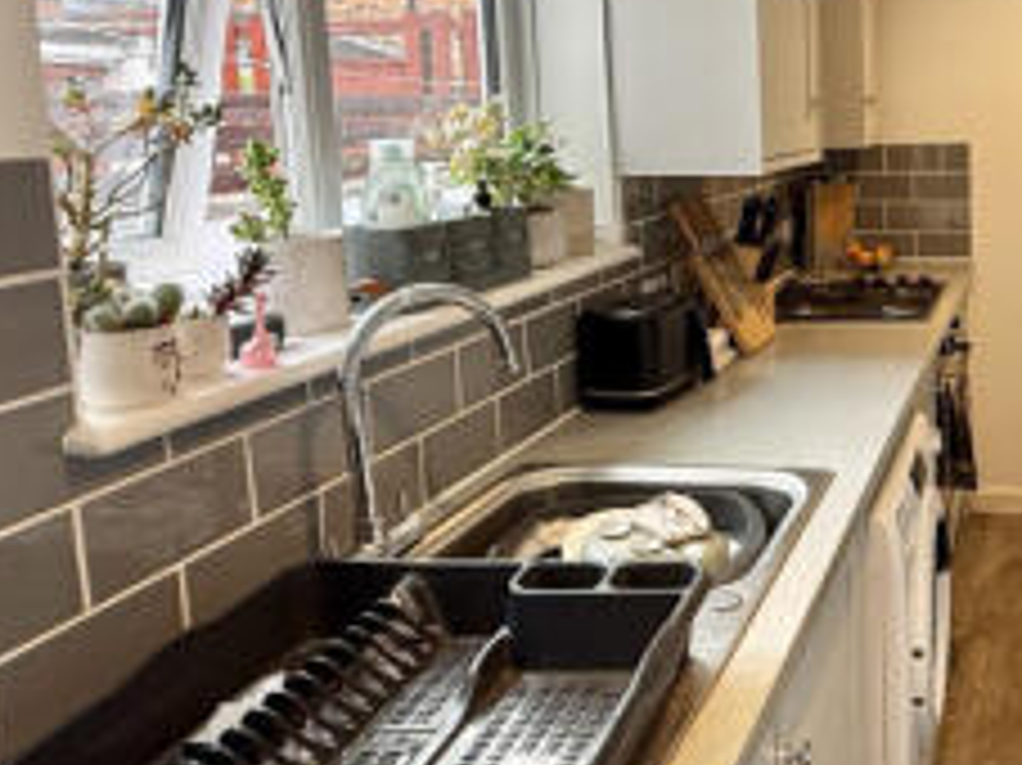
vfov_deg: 39.0
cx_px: 934
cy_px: 232
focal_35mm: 36
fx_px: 1062
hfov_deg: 46.1
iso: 125
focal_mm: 2.22
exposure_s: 1/99
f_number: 2.2
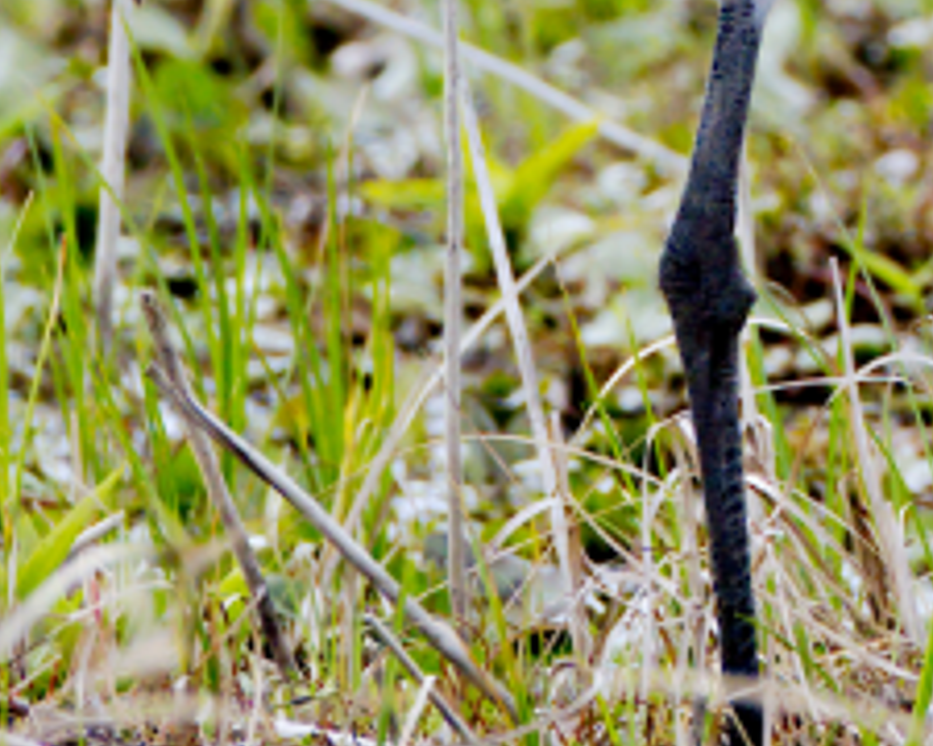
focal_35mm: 3208
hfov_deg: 0.6
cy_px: -609
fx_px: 88583
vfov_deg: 0.5
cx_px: 867
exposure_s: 1/1600
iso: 1400
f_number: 8
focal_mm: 500
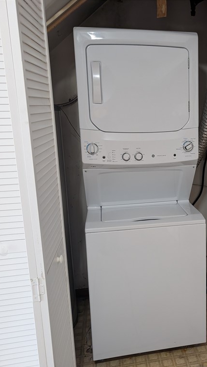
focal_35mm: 35
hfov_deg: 31.9
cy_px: 184
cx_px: 192
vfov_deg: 56.6
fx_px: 341
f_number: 1.68
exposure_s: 1/120
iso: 660
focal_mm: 6.9
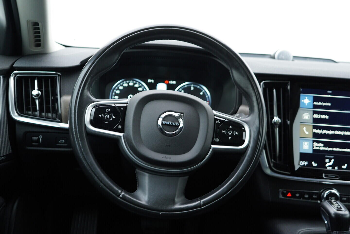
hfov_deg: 53.1
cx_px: 175
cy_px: 117
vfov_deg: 36.9
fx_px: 350
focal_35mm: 36
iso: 200
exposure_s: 1/40
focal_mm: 24
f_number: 2.8
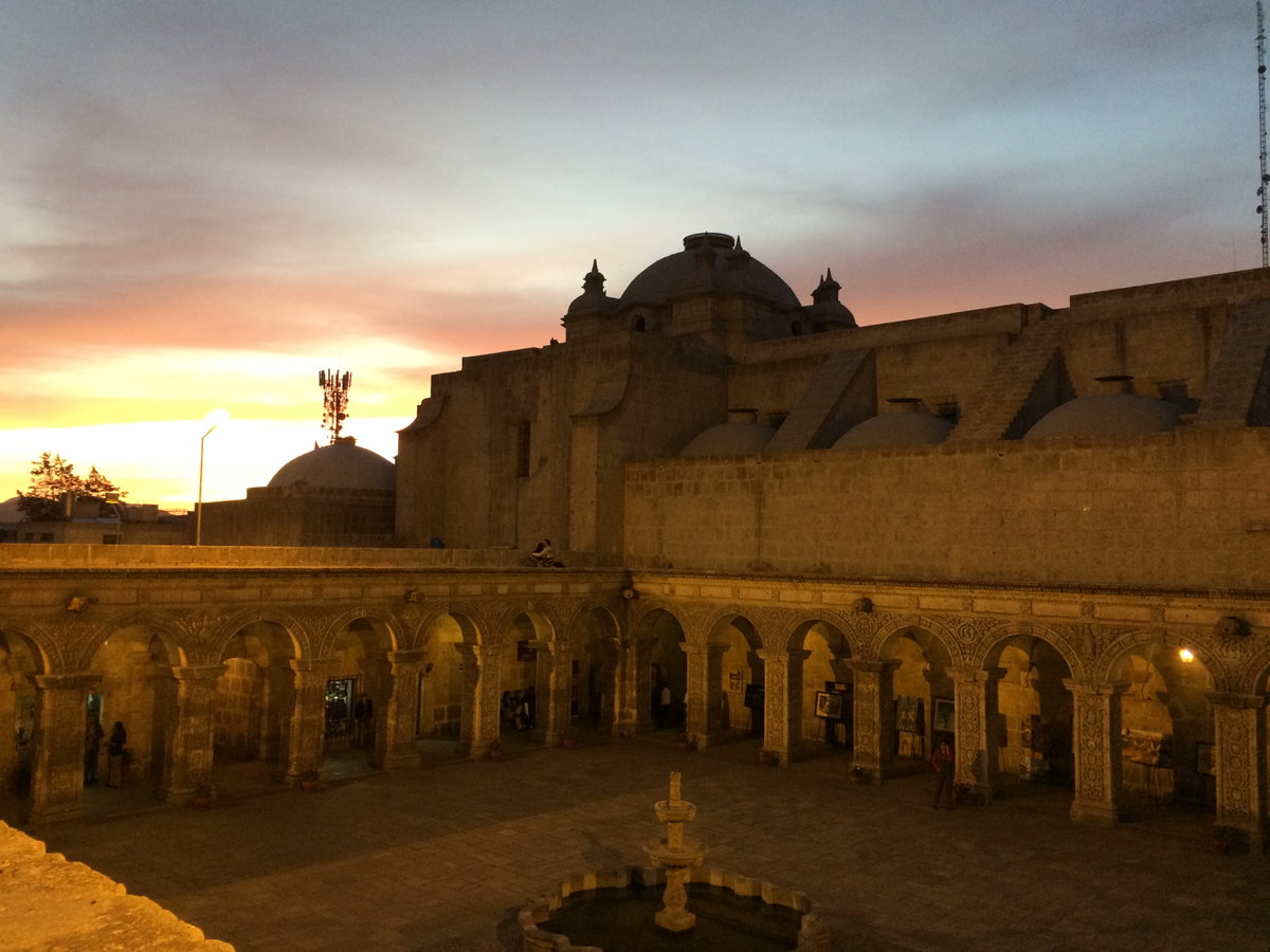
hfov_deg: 61.7
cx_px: 635
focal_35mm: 29
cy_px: 476
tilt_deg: +2.8
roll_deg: -0.4
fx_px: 1064
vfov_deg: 48.2
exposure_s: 1/30
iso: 160
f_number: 2.2
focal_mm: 4.15
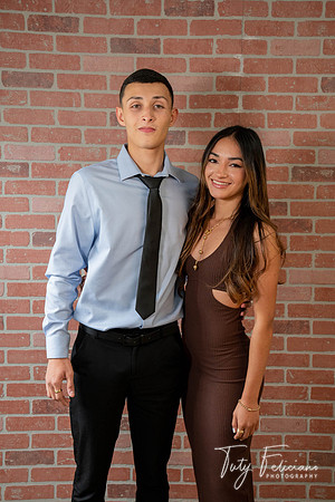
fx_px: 684
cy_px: 251
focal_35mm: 49
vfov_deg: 40.3
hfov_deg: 27.5
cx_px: 168
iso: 1600
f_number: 5.6
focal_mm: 49
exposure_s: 1/80
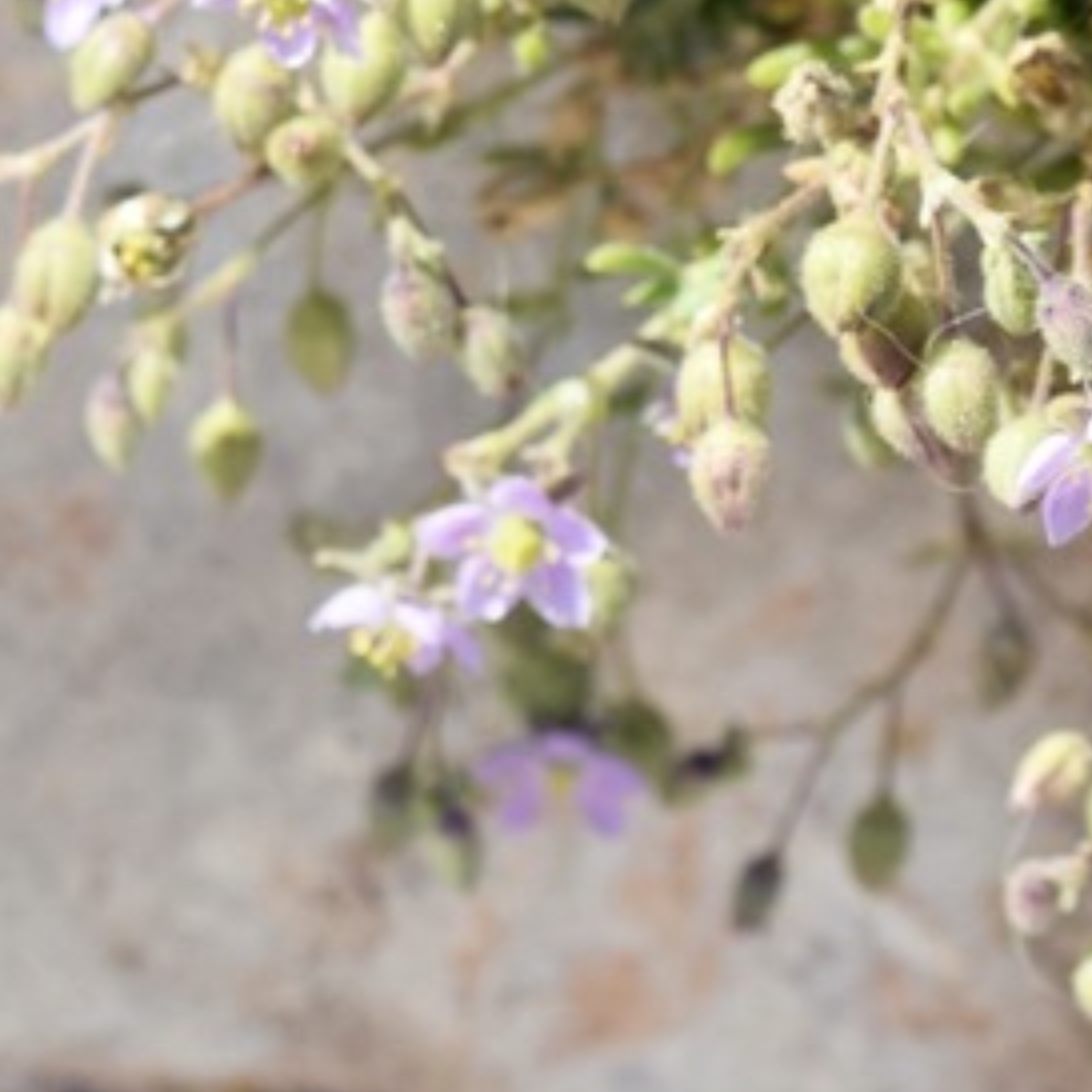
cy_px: -204
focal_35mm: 213
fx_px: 7602
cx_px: 1740
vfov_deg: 8.1
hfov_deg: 8.0
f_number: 8
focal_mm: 38
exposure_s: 1/320
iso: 200
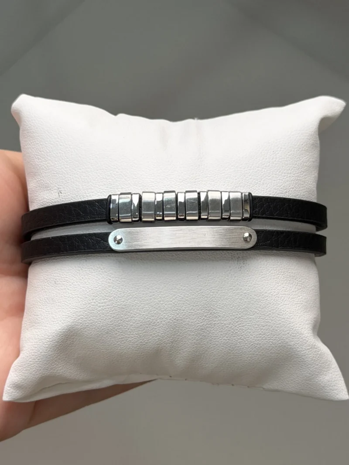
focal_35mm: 48
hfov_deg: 30.3
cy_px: 232
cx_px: 174
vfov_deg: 39.7
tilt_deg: -61.1
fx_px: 645
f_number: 1.78
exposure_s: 1/493
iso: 80
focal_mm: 6.76
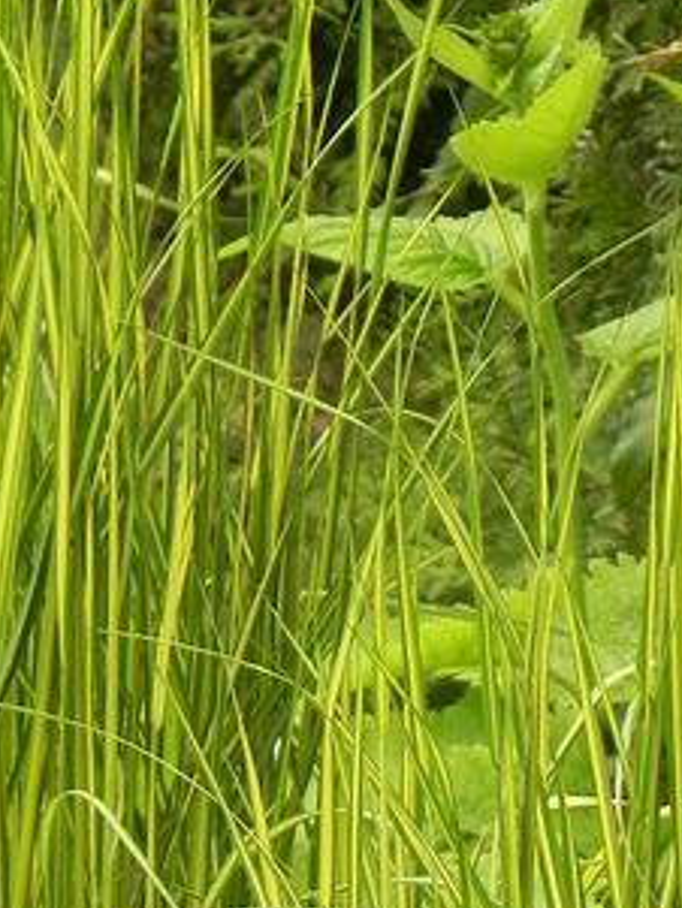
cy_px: 977
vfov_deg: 4.6
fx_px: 11314
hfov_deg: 3.5
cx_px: 332
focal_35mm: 431
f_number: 5
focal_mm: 28.8
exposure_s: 1/320
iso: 160
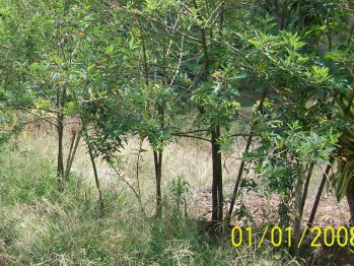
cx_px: 70
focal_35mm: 66
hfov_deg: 28.7
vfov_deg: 21.9
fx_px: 675
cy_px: 45
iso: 64
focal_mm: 6
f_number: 2.7
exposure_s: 1/400
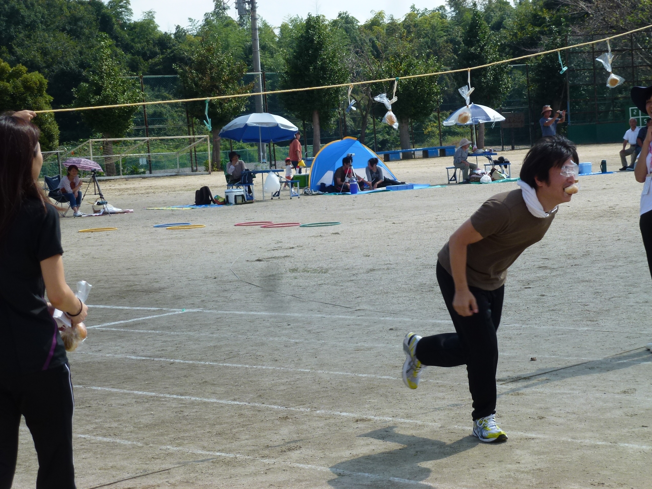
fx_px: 1544
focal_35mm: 82
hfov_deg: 23.8
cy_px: 244
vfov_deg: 18.0
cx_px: 326
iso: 100
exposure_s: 1/640
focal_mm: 14.8
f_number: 4.8
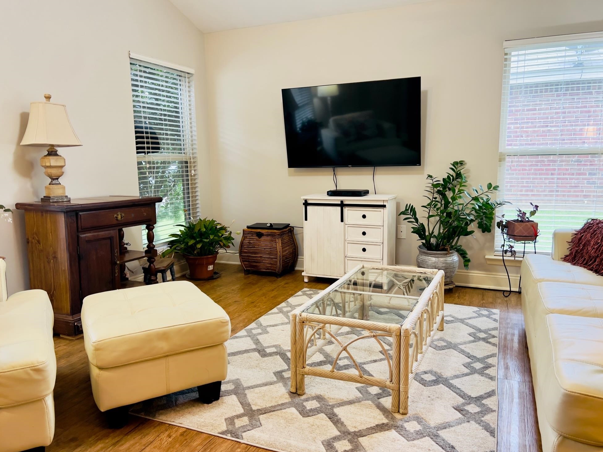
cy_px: 225
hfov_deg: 65.3
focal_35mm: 27
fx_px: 470
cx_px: 297
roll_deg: +0.5
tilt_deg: -8.5
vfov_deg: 51.4
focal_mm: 5.7
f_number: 1.5
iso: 250
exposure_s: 1/60
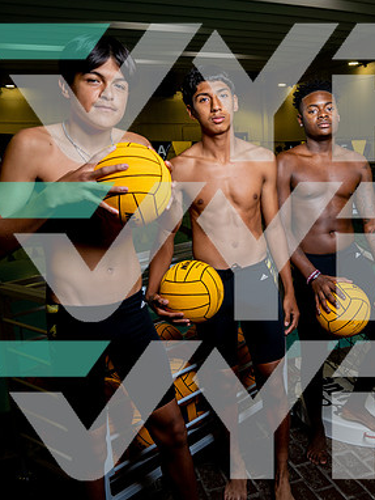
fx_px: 505
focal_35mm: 35
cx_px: 311
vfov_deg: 52.6
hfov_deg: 38.9
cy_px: 252
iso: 100
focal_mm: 24
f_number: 4.5
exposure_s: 1/250
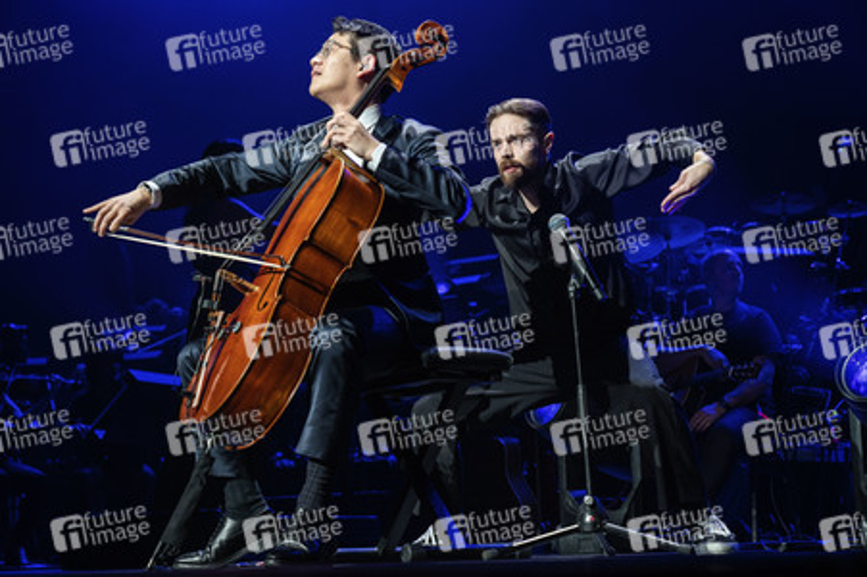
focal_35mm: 70
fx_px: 1685
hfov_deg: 28.9
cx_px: 434
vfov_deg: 19.4
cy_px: 288
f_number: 4.5
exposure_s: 1/250
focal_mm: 70
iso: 2500
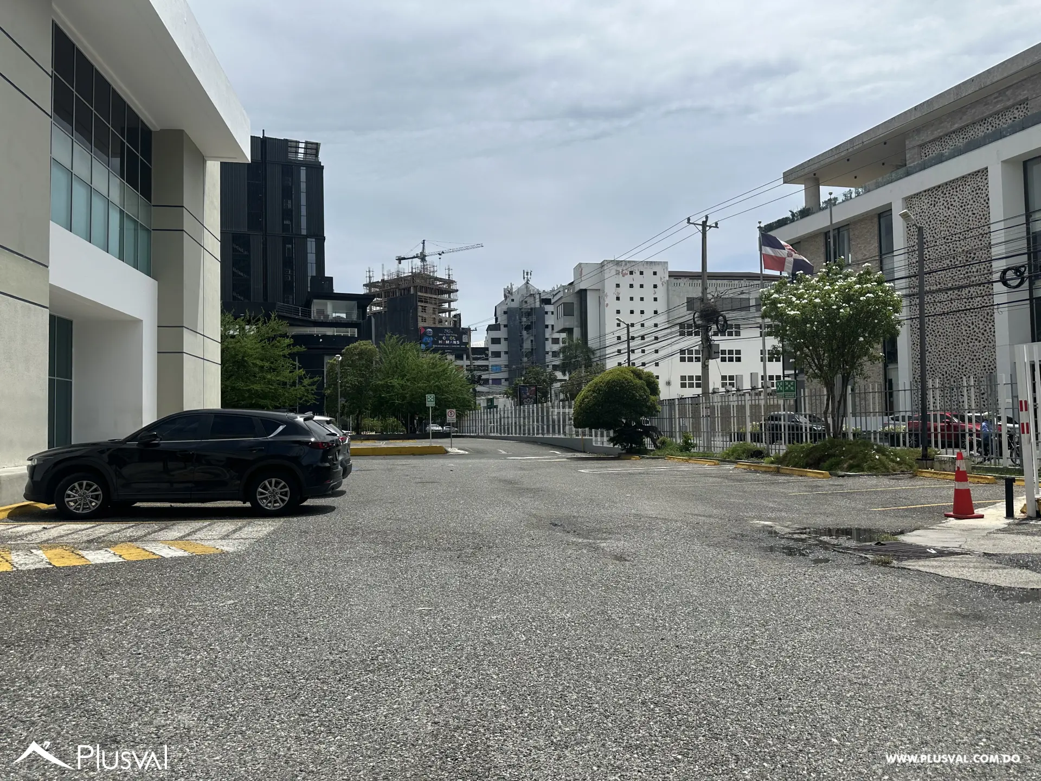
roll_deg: +1.5
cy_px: 390
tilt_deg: +3.0
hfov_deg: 71.6
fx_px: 722
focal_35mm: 24
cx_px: 520
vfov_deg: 56.8
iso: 80
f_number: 1.78
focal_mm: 6.86
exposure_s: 1/9709
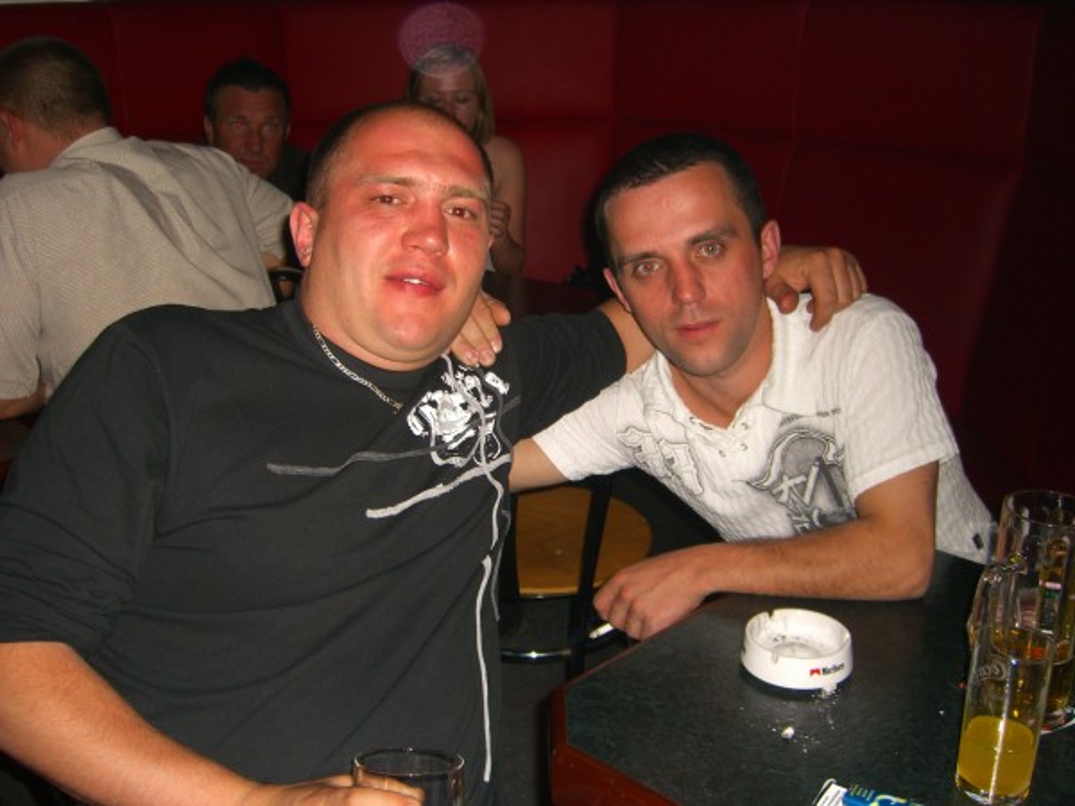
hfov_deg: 49.0
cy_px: 403
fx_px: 1180
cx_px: 538
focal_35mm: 38
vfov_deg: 37.7
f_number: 2.8
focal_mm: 7.9
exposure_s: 1/60
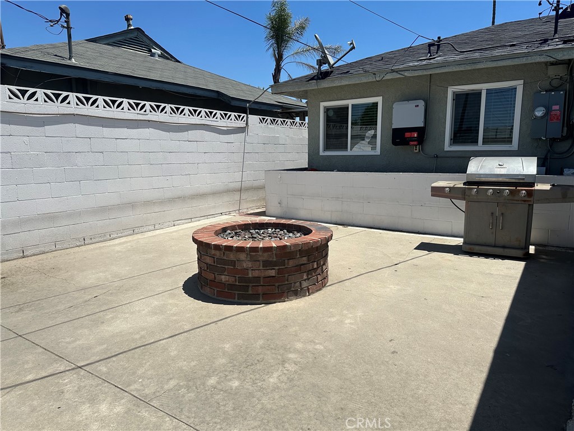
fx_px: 398
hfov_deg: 71.6
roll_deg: +0.4
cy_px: 216
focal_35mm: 24
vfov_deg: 56.8
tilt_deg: -7.3
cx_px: 287
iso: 80
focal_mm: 6.86
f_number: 1.78
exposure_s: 1/7042
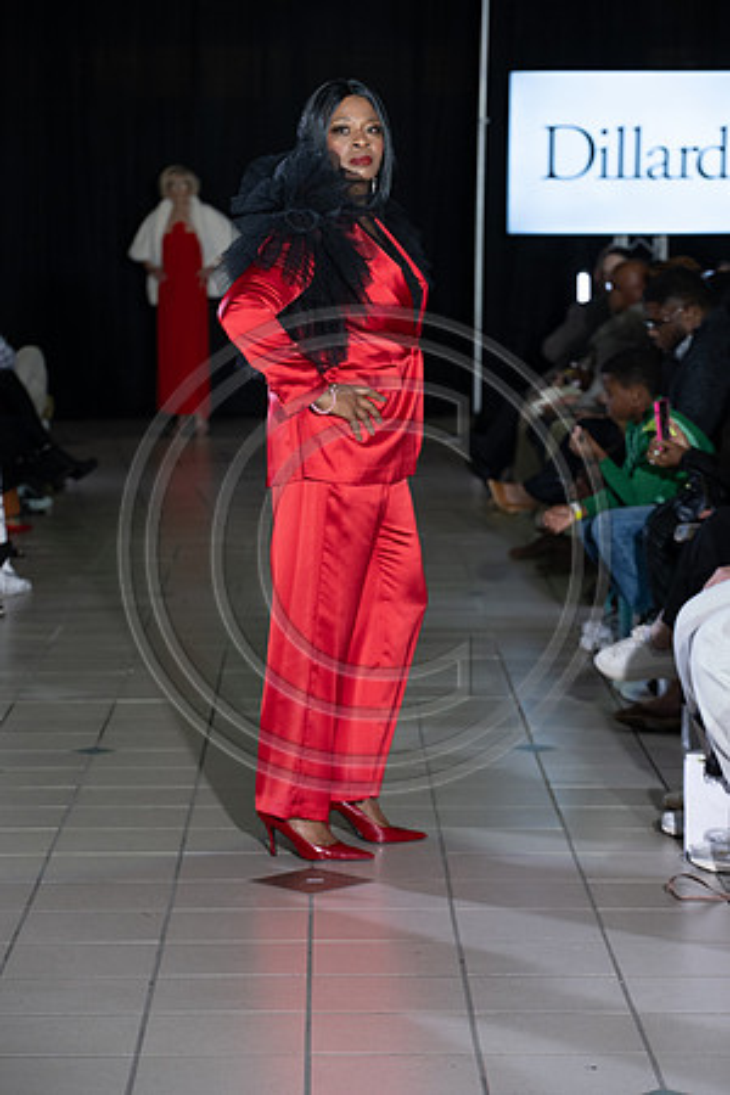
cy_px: 548
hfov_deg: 12.5
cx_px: 365
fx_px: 3346
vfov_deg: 18.6
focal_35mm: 110
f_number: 5
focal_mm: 110
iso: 1250
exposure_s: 1/160
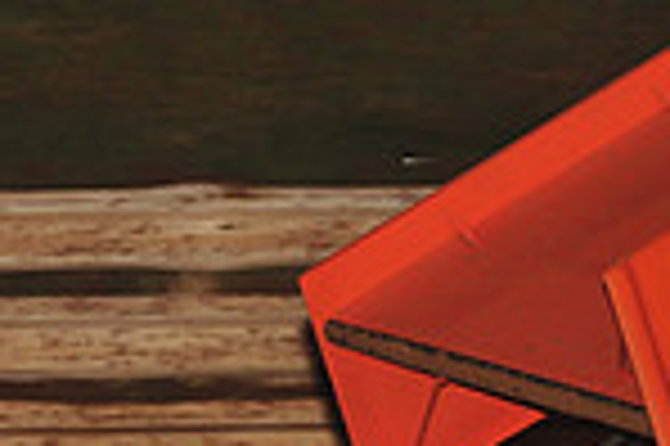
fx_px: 8663
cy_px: 437
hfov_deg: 4.4
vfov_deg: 2.9
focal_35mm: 466
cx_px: 427
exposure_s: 1/320
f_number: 7.1
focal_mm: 120
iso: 1000
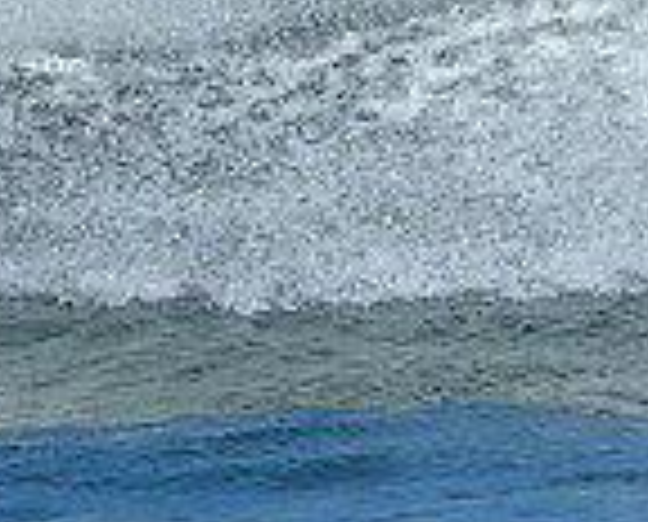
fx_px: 79748
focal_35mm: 4147
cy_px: -243
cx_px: 667
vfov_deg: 0.4
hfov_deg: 0.5
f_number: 6.3
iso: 280
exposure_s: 1/3200
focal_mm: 800
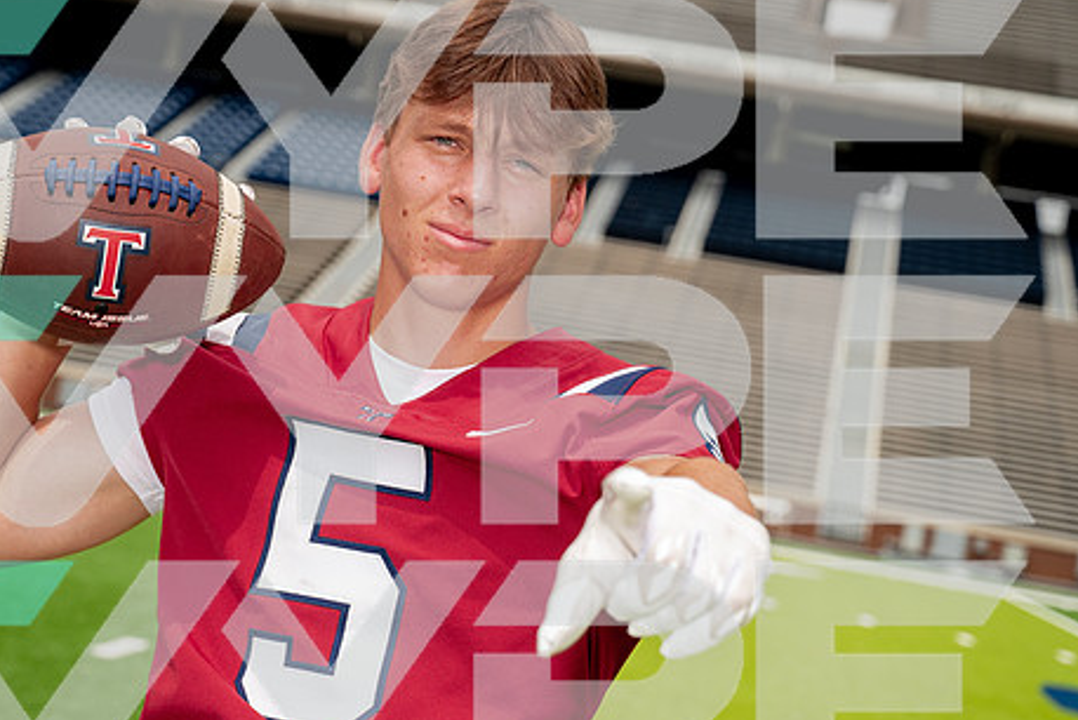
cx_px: 435
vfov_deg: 16.5
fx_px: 2487
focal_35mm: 83
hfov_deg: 24.4
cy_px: 401
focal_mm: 64
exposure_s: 1/640
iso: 100
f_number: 5
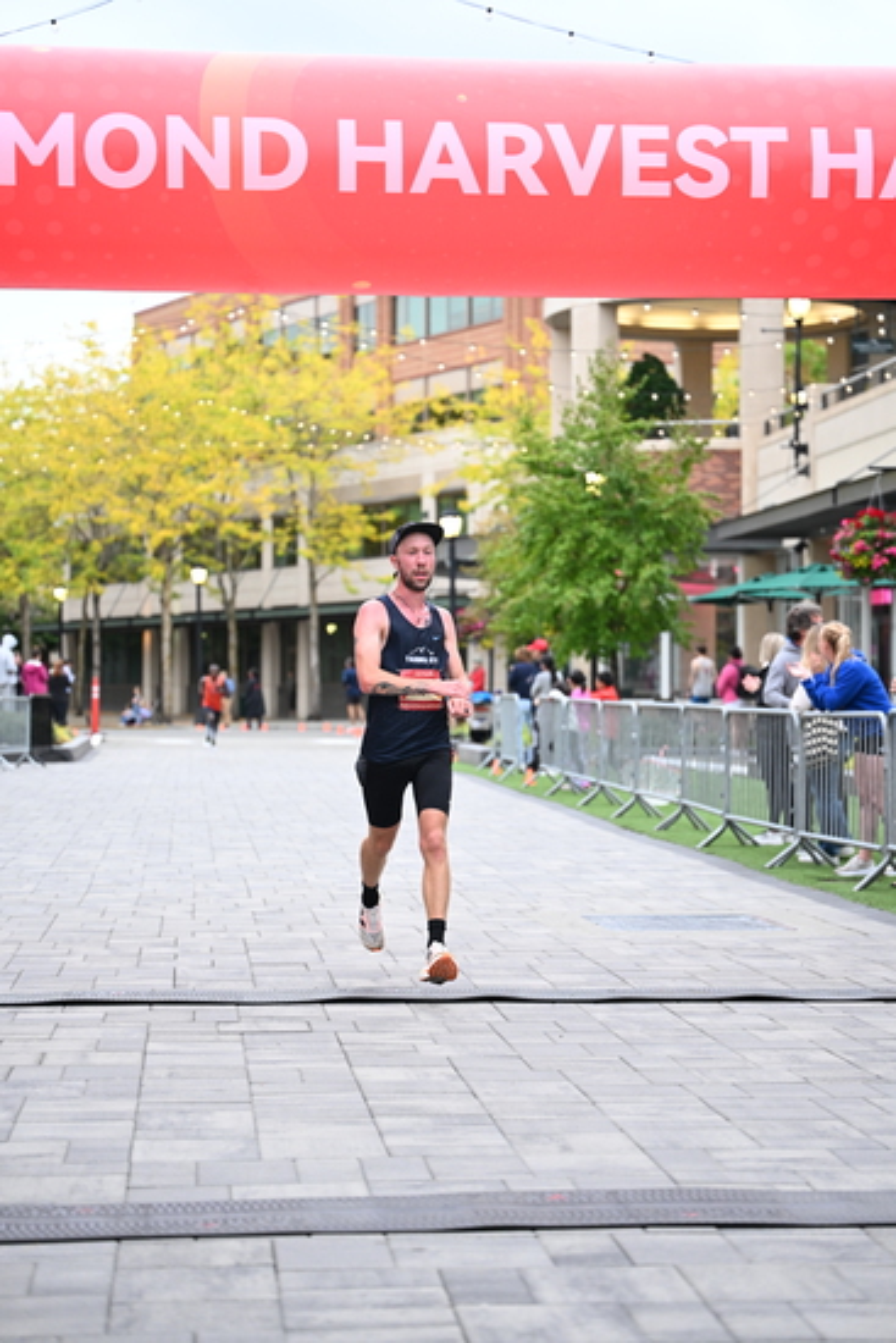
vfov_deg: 28.8
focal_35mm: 70
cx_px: 448
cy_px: 672
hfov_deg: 19.5
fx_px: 2611
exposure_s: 1/800
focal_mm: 70
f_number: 2.8
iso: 1600
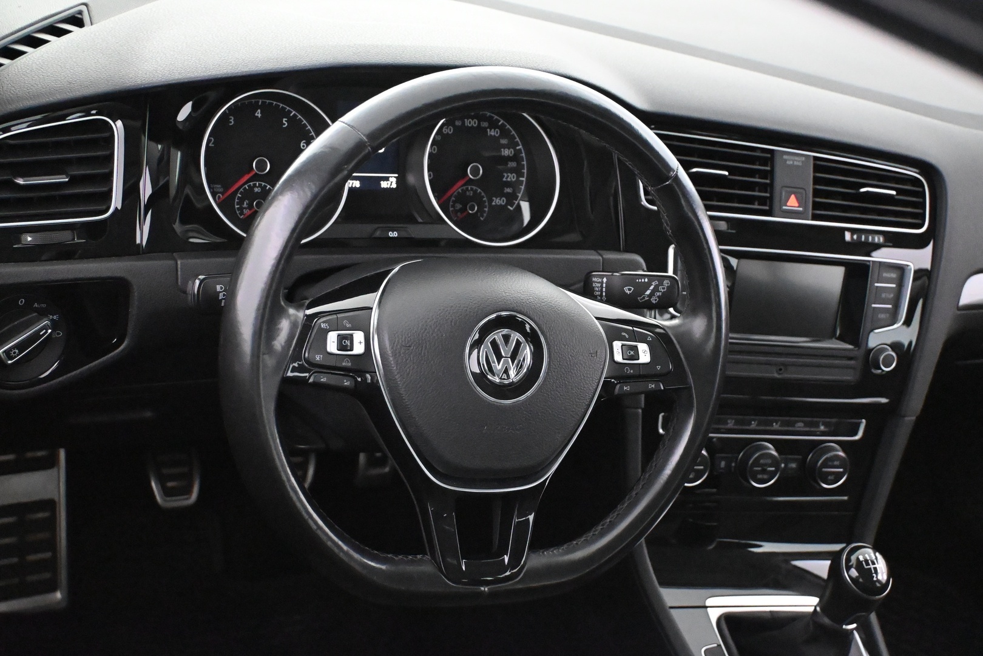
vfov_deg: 27.7
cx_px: 492
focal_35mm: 49
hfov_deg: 40.5
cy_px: 328
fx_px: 1331
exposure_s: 1/60
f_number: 5
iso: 12800
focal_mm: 32.5
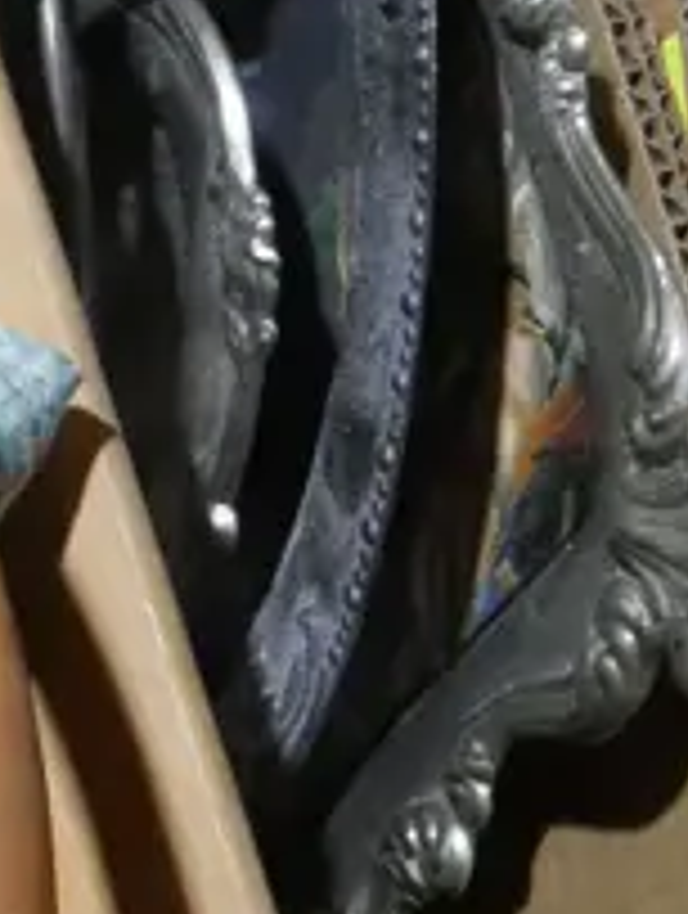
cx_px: -818
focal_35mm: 141
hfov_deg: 9.6
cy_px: 293
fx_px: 3725
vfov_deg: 13.9
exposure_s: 1/60
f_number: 9
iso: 2000
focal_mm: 14
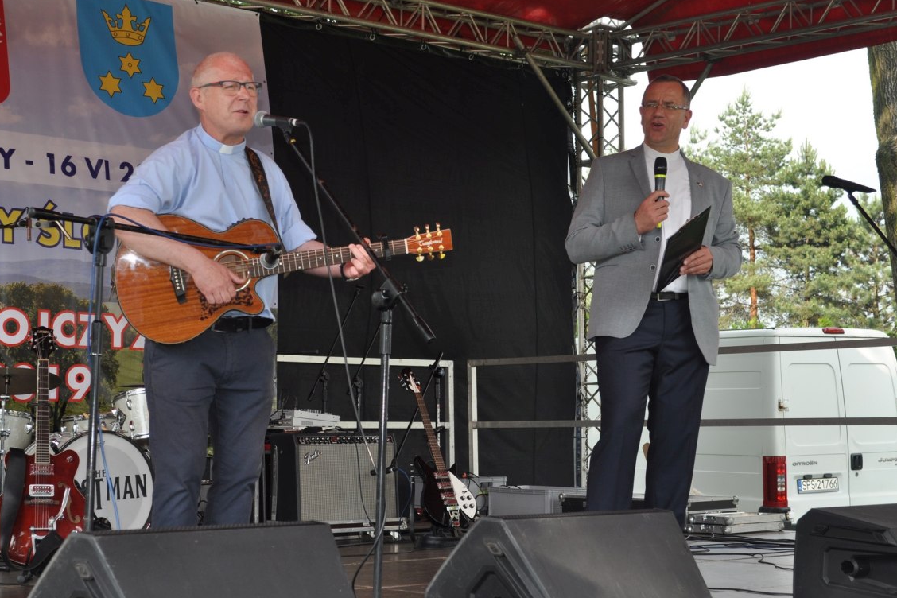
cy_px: 305
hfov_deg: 30.1
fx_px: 1669
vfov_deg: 20.3
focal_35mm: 67
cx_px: 443
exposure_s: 1/200
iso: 200
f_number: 7.1
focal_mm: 42
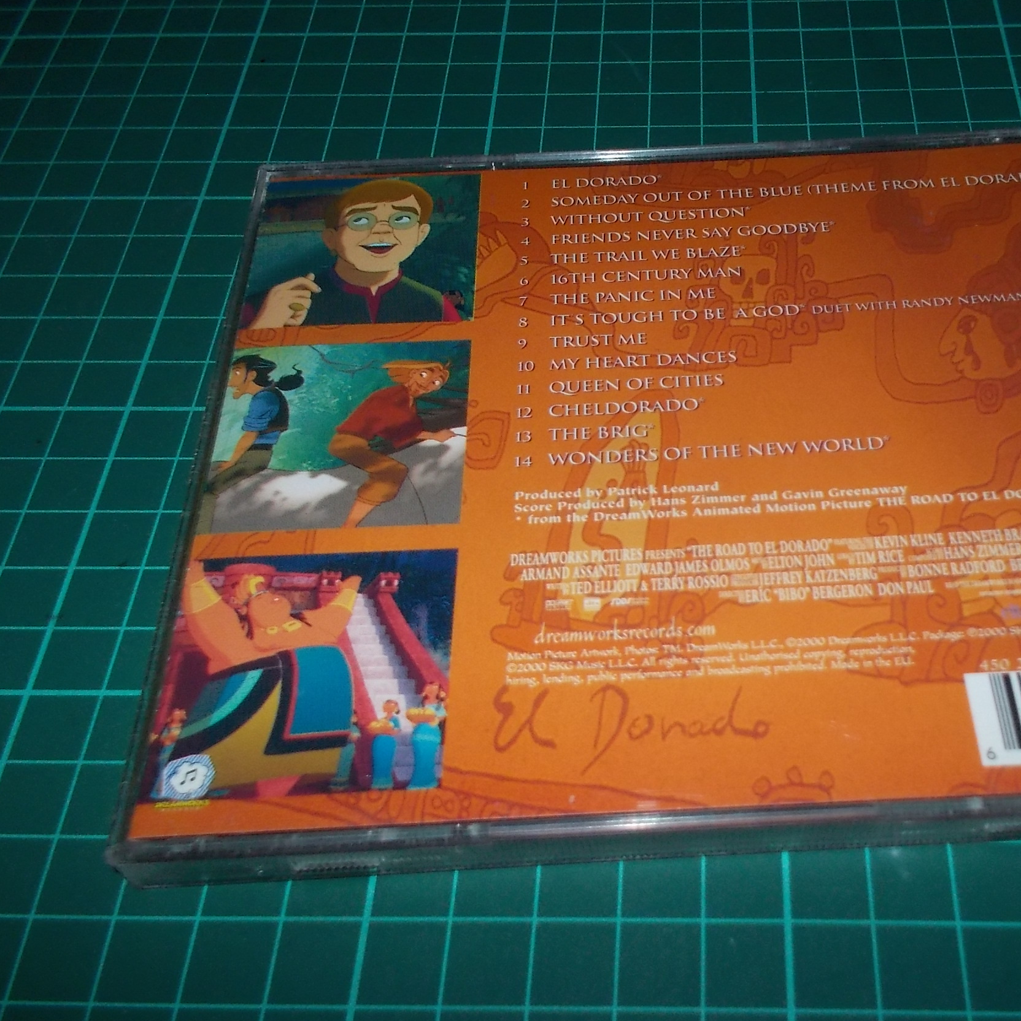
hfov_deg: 46.5
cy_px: 521
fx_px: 1168
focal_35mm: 35
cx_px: 672
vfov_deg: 47.2
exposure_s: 1/30
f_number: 3.3
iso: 200
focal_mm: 4.1
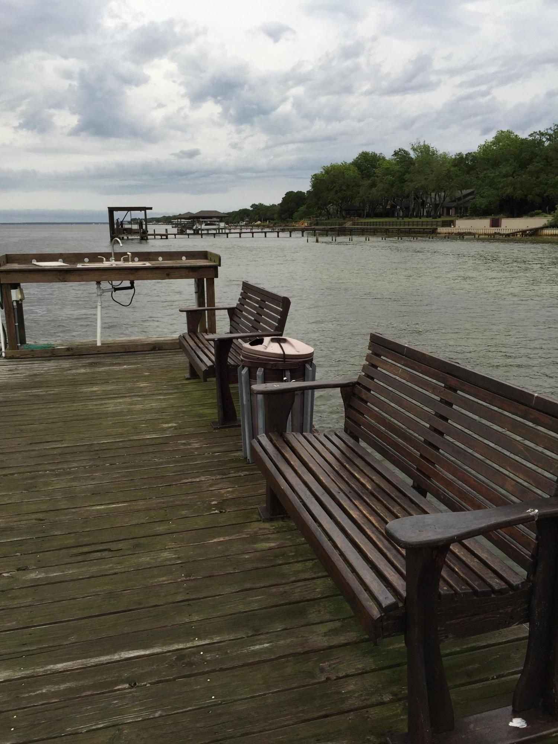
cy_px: 372
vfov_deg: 61.7
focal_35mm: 29
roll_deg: +1.9
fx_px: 623
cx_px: 279
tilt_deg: -12.6
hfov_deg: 48.2
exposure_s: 1/573
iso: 32
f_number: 2.2
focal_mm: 4.15
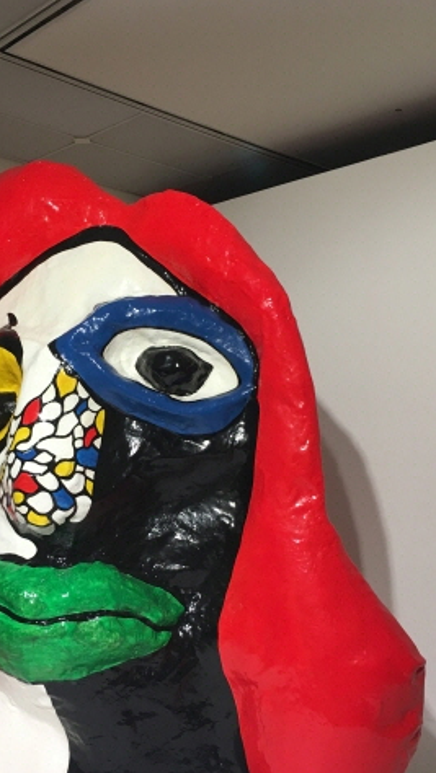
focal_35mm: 40
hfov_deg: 29.6
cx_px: 153
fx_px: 821
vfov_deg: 50.2
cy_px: 457
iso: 25
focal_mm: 4.15
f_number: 2.2
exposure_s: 1/30
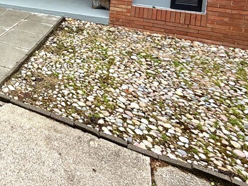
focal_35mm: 35
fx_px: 251
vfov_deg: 34.0
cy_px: -28
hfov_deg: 43.4
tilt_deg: -6.3
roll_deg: -0.7
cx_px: -11
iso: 40
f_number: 2.2
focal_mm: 2.22
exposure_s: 1/224
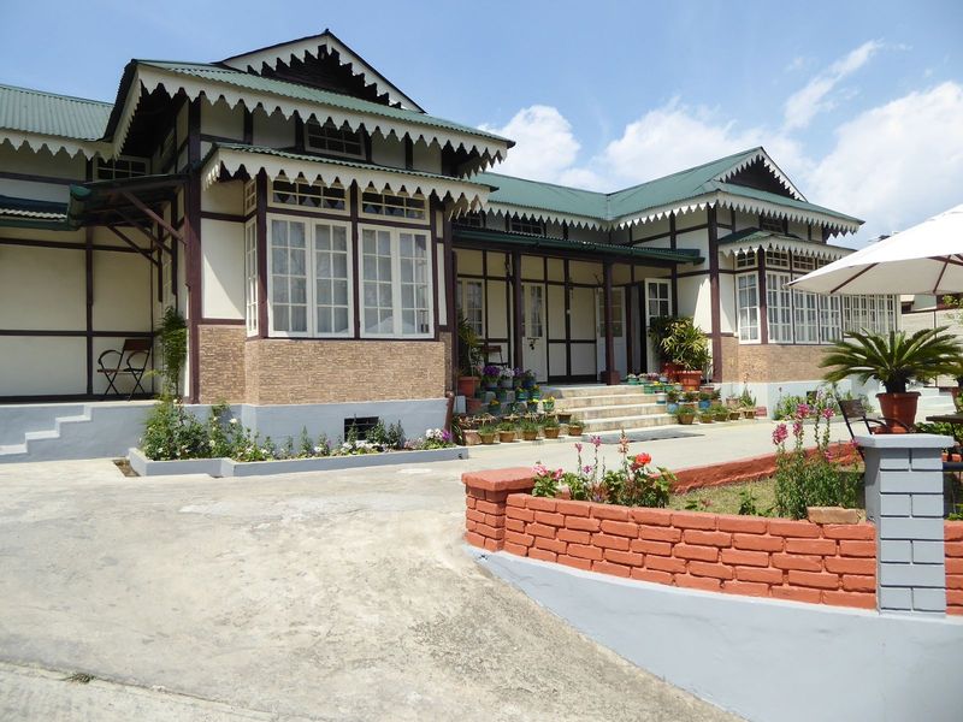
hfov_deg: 69.4
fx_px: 695
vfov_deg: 54.9
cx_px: 482
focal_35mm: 25
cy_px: 361
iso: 80
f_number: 3.3
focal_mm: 4.3
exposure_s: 1/800
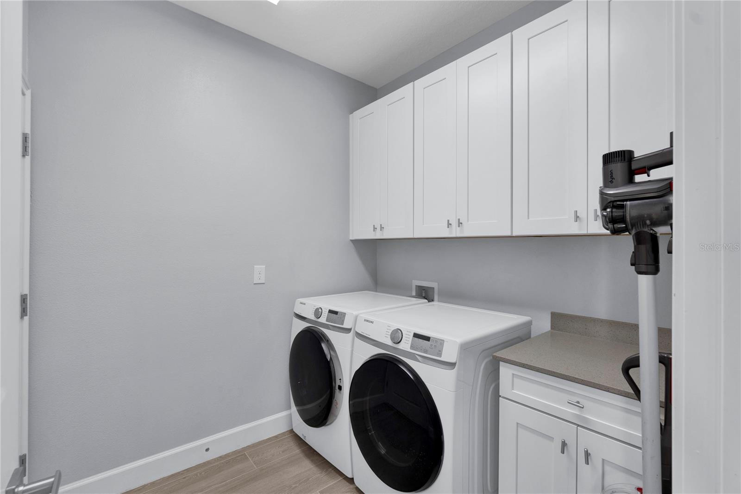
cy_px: 247
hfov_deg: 100.4
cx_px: 370
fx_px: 309
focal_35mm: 15
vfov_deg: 77.3
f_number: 8
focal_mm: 10
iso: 100
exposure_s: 1/6
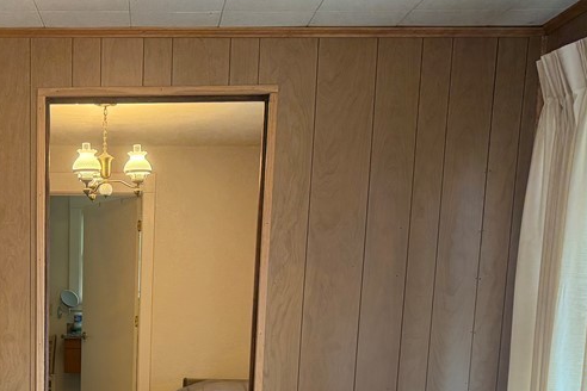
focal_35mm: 52
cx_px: 100
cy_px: 420
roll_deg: -0.9
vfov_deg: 24.4
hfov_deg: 36.6
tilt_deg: -7.7
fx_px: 848
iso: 250
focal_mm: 6.76
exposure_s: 1/120
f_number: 1.78
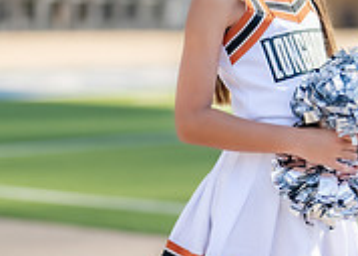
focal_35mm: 198
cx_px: 305
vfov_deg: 7.3
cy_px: 179
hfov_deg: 10.1
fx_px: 2012
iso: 100
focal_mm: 50
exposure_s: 1/3200
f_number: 1.2
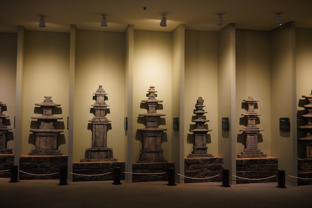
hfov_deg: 54.4
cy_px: 104
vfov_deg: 37.9
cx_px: 156
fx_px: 303
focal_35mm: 35
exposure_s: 1/80
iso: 6400
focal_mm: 35
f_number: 8
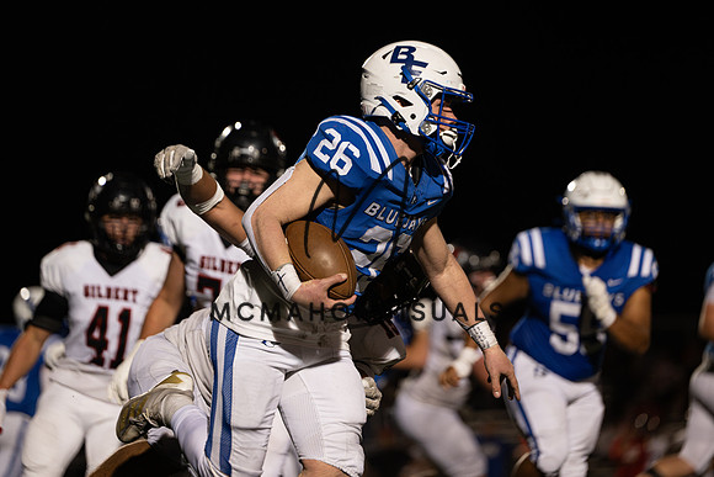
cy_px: 221
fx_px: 4255
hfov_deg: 9.6
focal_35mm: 214
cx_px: 331
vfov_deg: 6.4
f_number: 3.2
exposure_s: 1/1000
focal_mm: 200
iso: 2500
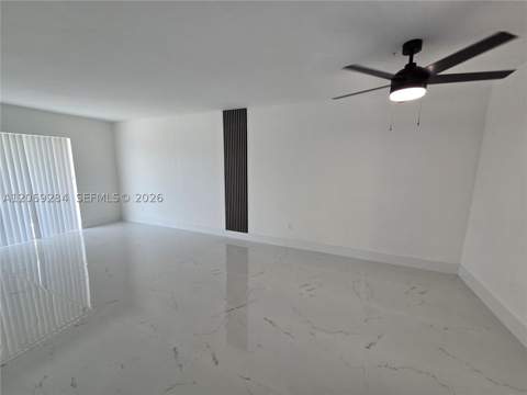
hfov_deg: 106.2
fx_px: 198
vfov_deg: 89.9
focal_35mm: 13
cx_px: 264
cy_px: 198
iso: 64
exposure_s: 1/120
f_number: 2.2
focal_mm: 2.2
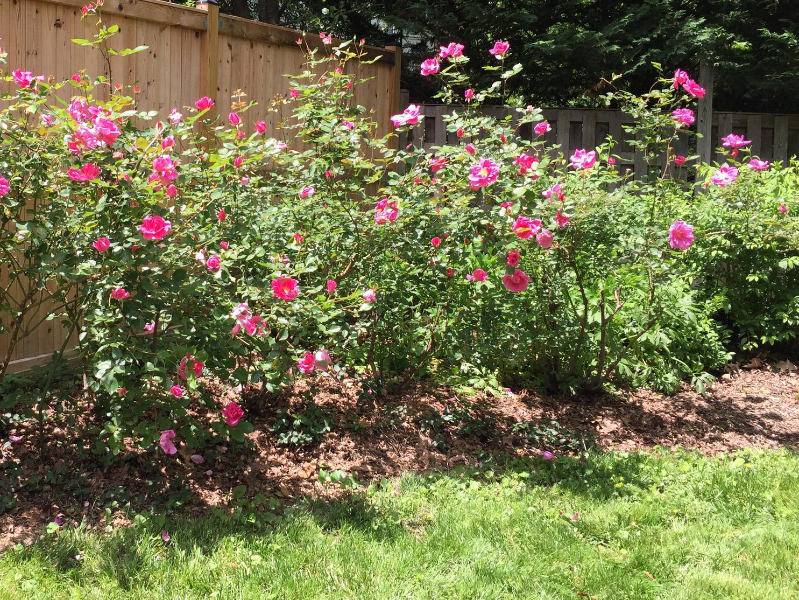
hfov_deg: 46.0
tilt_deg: -1.5
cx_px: 259
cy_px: 218
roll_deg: -1.2
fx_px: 923
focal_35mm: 40
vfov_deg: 35.7
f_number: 2.2
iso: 32
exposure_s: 1/549
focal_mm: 4.15
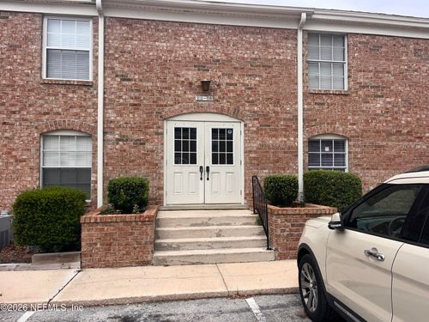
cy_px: 161
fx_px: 322
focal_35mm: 26
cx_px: 214
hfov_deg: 67.3
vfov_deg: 53.1
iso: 32
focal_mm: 5.1
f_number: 1.6
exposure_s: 1/3135
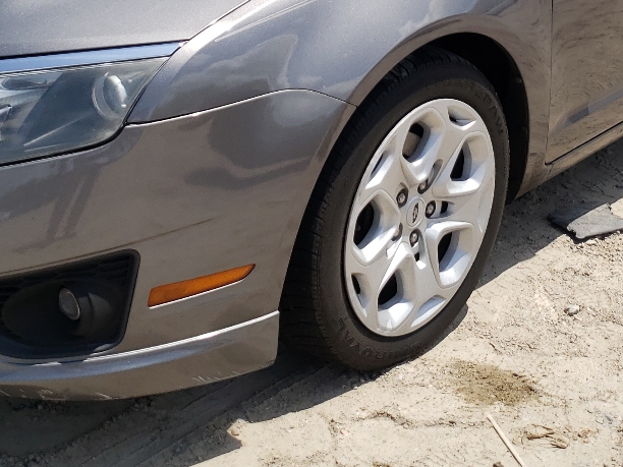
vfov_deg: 21.2
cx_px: 379
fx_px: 1224
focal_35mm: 68
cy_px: 51
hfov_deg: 28.5
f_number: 1.5
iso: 50
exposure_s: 1/3333
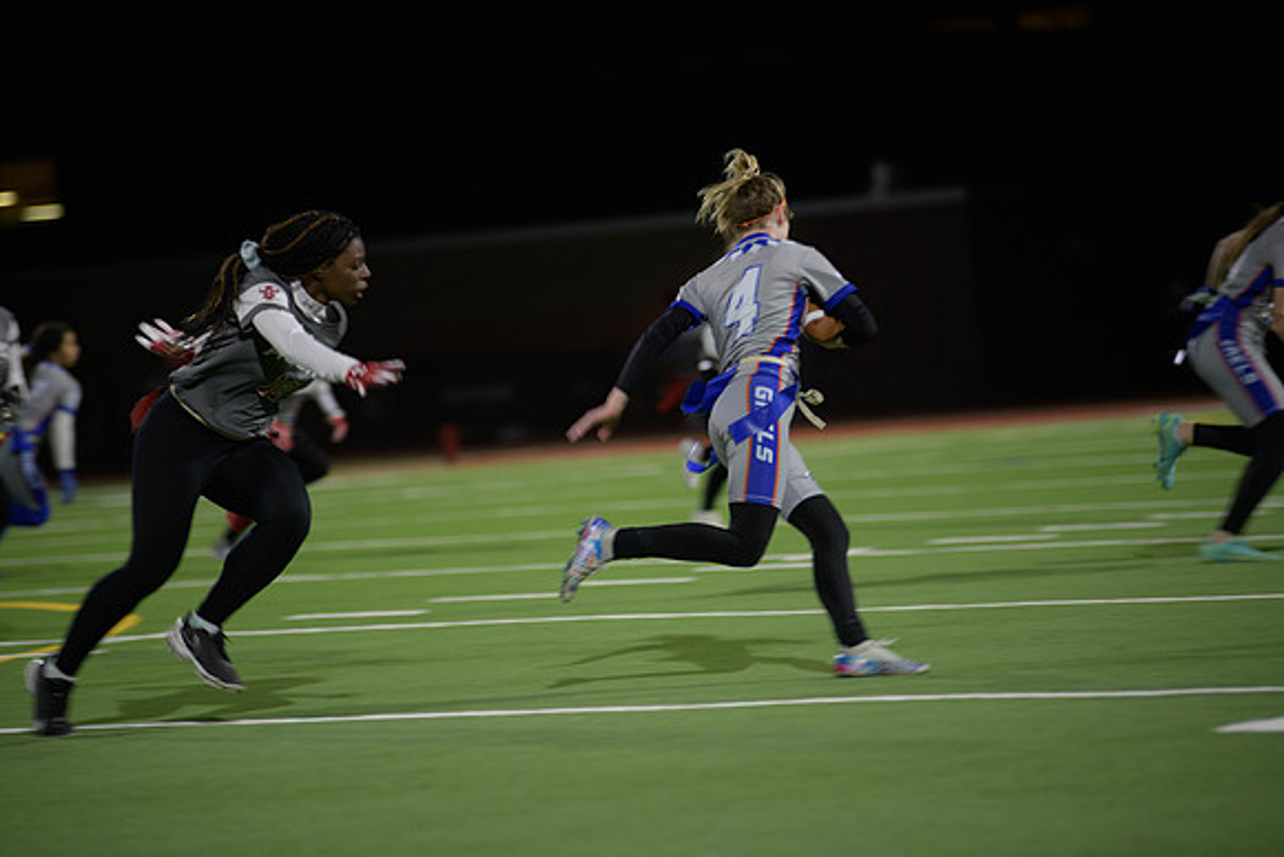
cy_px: 428
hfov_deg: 11.7
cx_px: 642
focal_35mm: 175
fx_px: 6243
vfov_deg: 7.9
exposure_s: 1/200
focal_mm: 175
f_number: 2.8
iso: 720
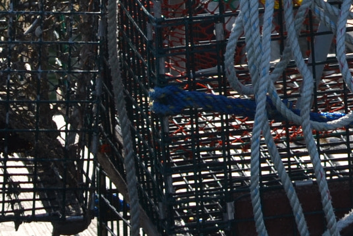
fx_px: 7578
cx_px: 484
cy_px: 13
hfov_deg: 2.7
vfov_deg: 1.8
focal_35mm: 773
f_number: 9
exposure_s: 1/100
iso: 100
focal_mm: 135
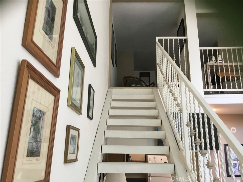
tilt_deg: +15.3
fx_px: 218
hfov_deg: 58.4
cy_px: 91
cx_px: 122
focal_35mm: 31
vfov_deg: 45.4
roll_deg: +0.4
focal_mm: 3.3
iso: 80
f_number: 2.4
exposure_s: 1/30
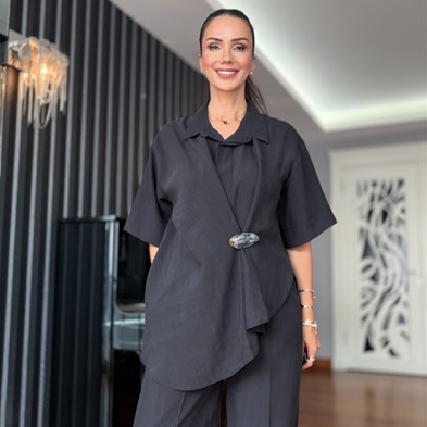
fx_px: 502
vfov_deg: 46.0
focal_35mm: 36
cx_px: 211
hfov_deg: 46.0
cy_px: 220
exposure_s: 1/50
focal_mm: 2.71
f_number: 1.9
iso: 64
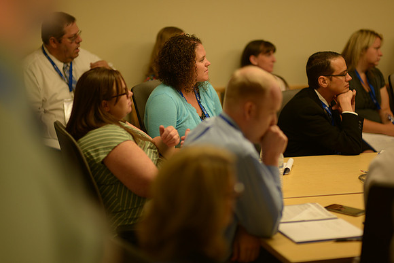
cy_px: 132
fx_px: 930
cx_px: 197
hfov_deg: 23.9
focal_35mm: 85
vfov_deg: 16.1
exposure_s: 1/200
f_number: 1.4
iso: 400
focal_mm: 85
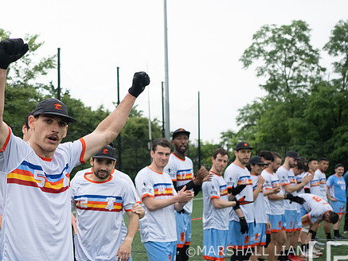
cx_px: 13
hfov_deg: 26.5
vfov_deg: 21.0
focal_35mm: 70
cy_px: 129
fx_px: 704
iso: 400
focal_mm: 23
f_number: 2.5
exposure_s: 1/1250
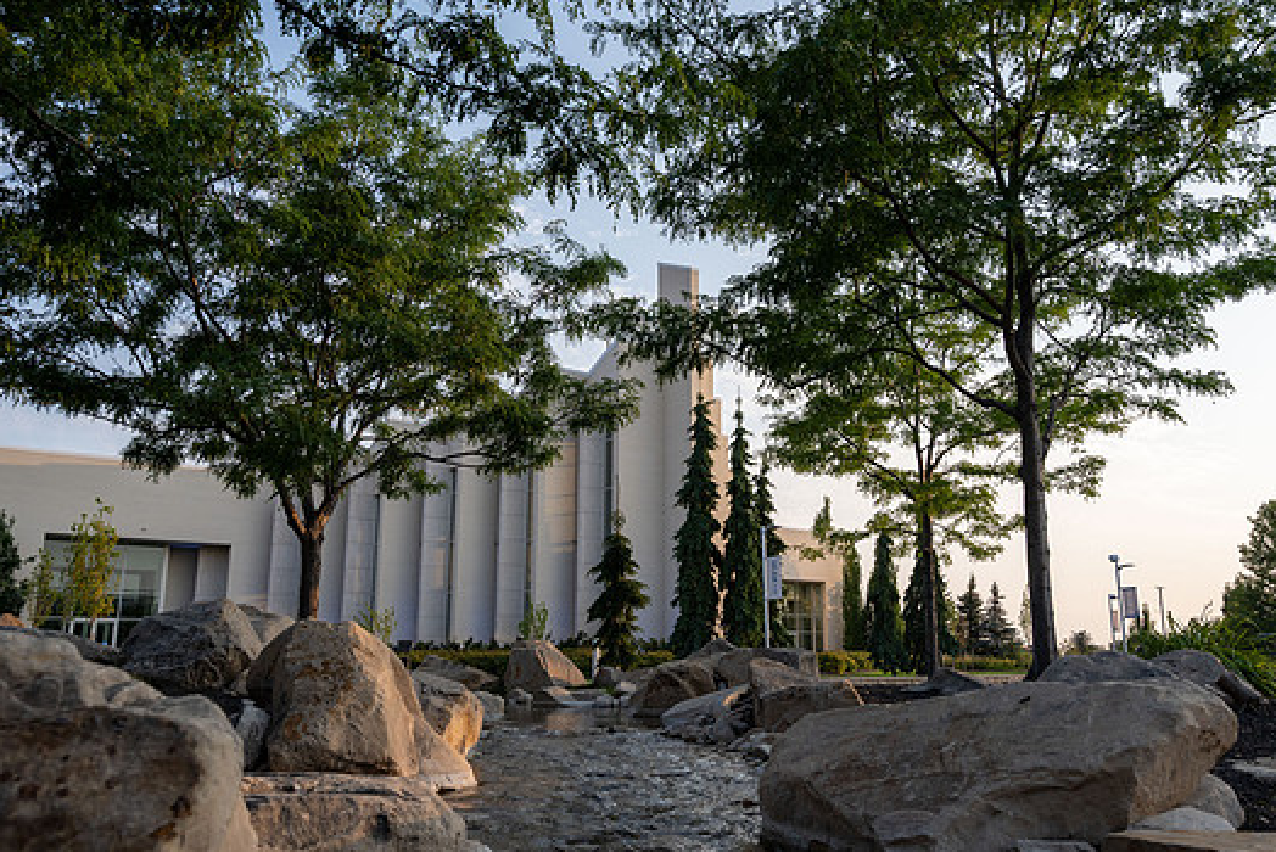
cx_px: 704
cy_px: 455
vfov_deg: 46.4
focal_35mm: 28
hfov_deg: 65.3
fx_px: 993
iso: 200
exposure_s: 1/250
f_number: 7.1
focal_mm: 24
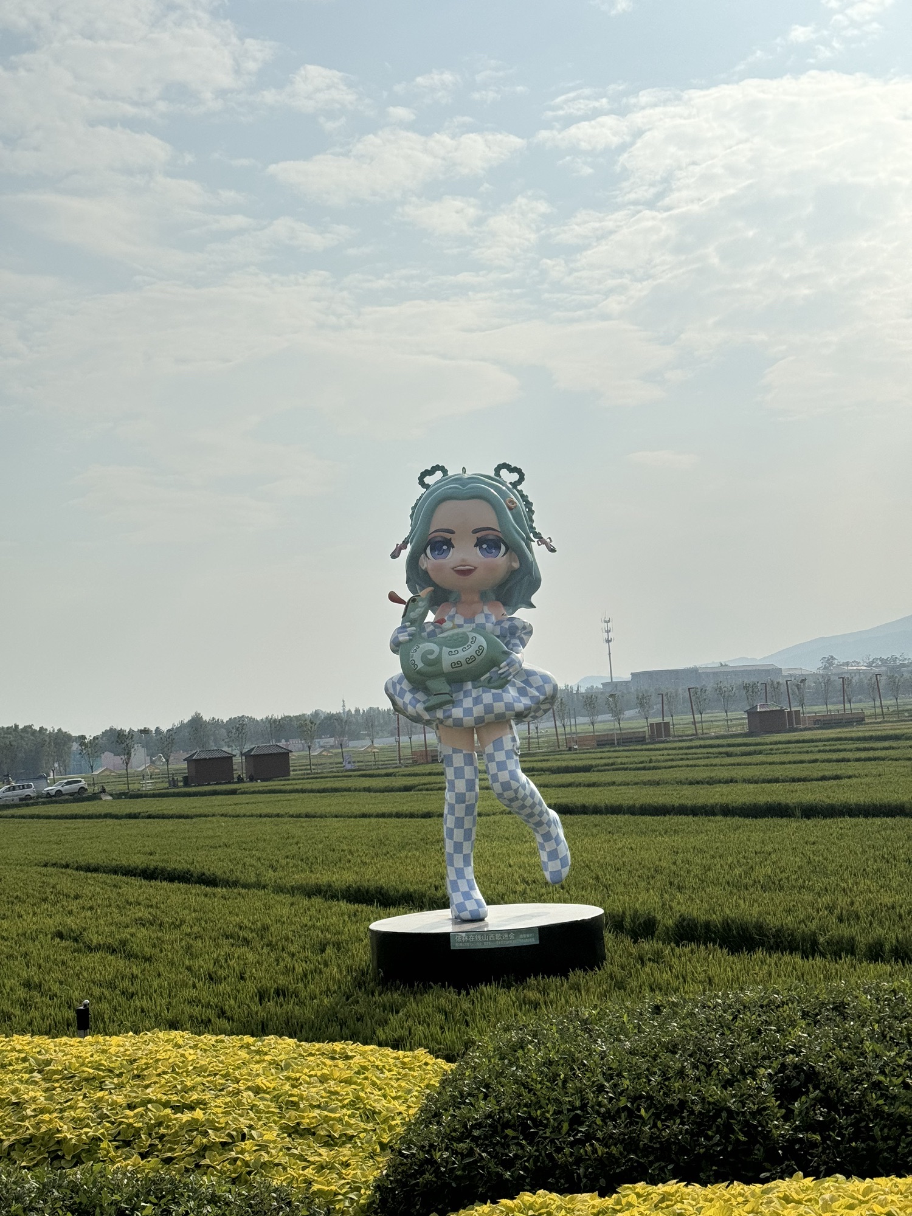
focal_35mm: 48
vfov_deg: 39.7
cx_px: 456
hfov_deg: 30.3
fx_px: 1686
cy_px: 608
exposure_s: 1/20000
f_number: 1.78
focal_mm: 6.76
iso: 64
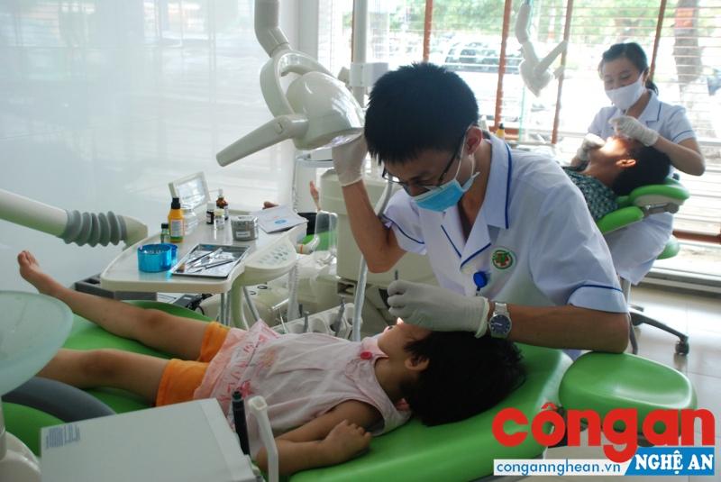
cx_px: 360
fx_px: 722
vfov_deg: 36.9
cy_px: 241
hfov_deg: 53.1
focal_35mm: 36
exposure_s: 1/80
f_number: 4.5
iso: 500
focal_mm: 24
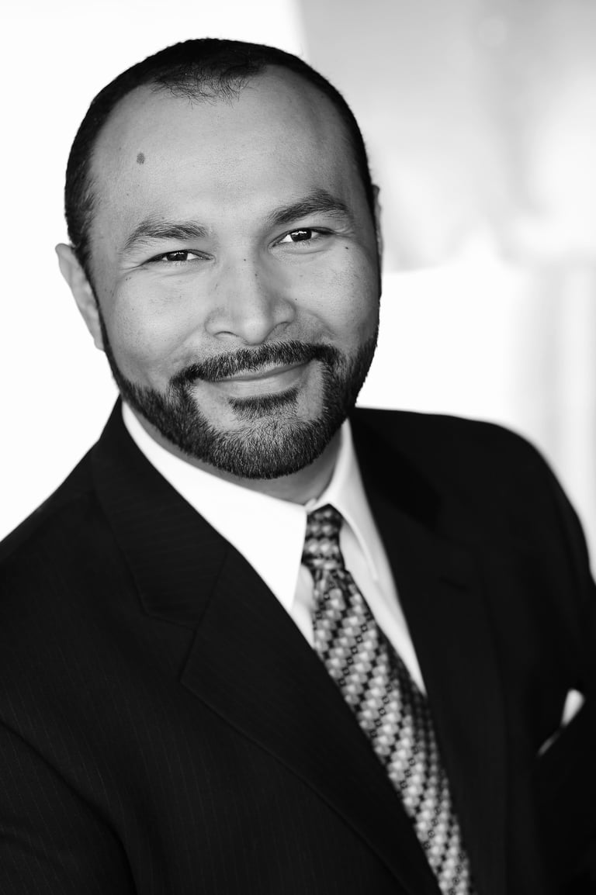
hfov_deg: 16.1
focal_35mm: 85
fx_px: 2113
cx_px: 298
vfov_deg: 23.9
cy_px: 448
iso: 400
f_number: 3.2
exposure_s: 1/125
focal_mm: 85
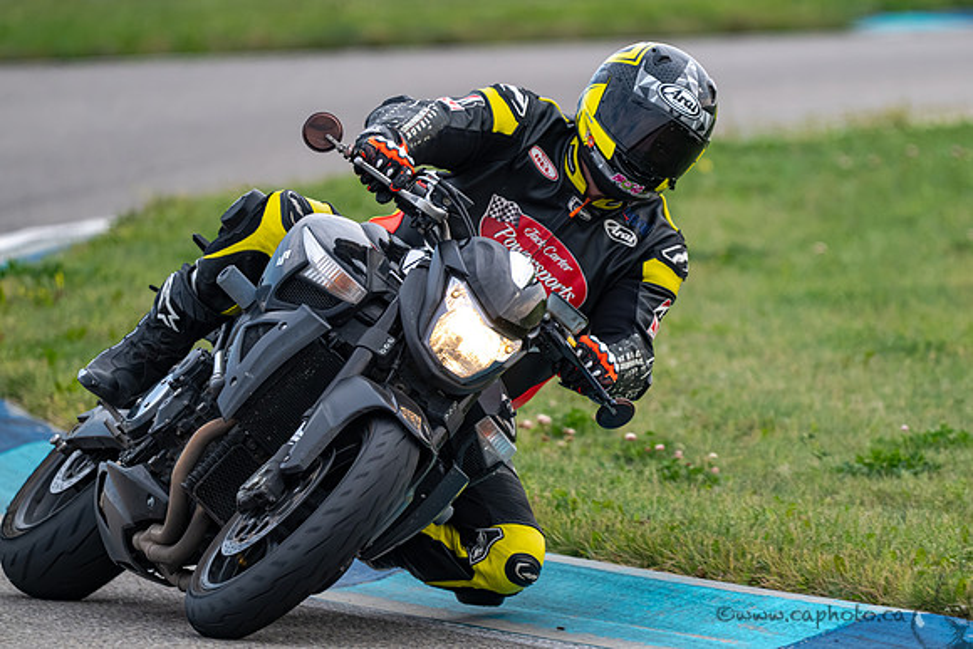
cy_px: 294
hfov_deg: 2.9
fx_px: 19502
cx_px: 585
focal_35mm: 721
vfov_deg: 1.9
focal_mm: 600
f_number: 6.3
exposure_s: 1/1250
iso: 800
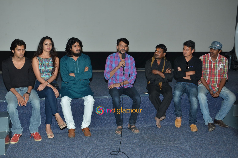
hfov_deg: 46.5
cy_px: 79
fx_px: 277
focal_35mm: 42
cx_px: 119
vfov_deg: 31.8
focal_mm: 28
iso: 500
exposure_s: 1/125
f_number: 5.6
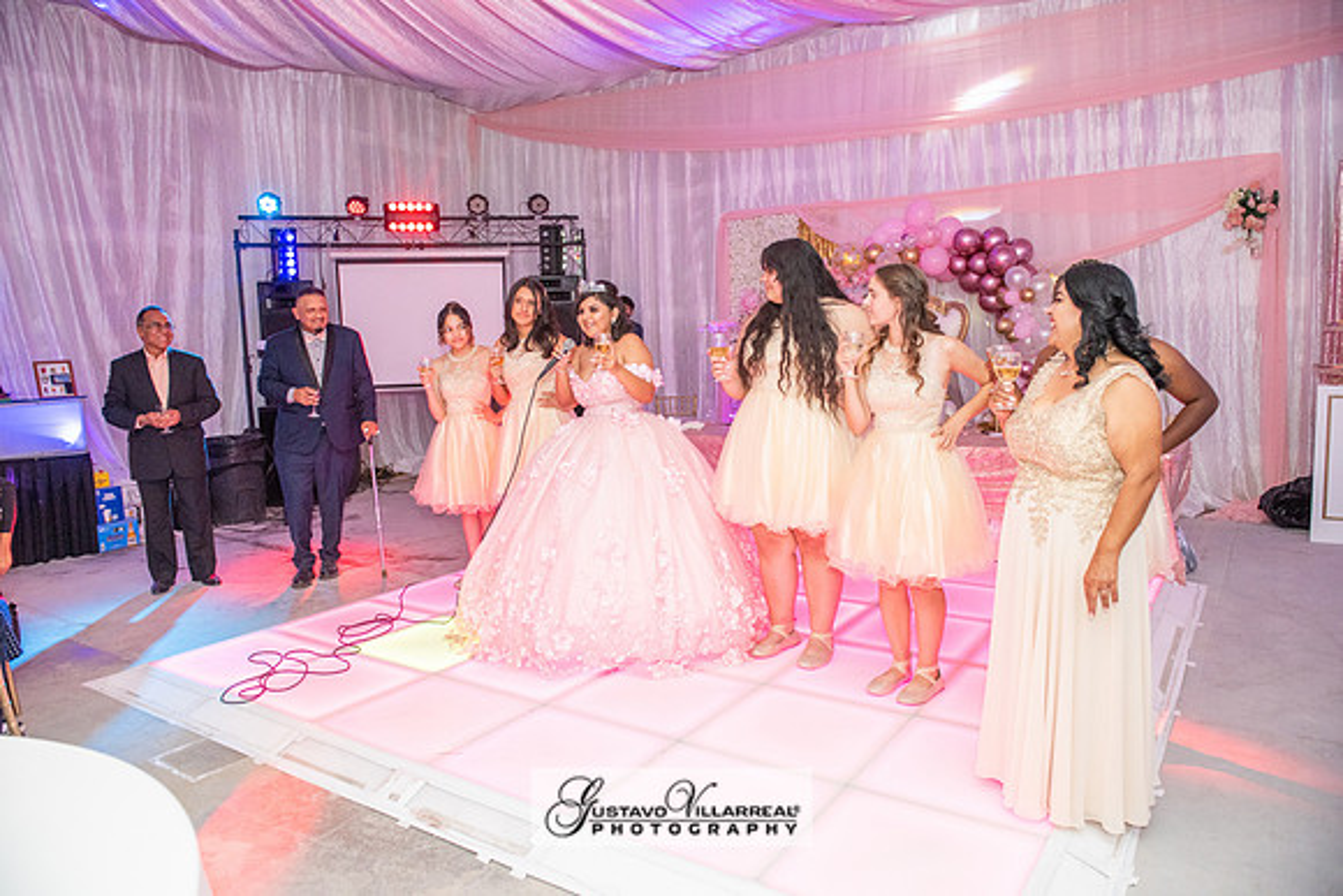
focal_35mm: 24
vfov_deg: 53.2
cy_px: 448
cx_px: 672
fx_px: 896
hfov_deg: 73.7
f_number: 4
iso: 1250
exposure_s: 1/160
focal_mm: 24
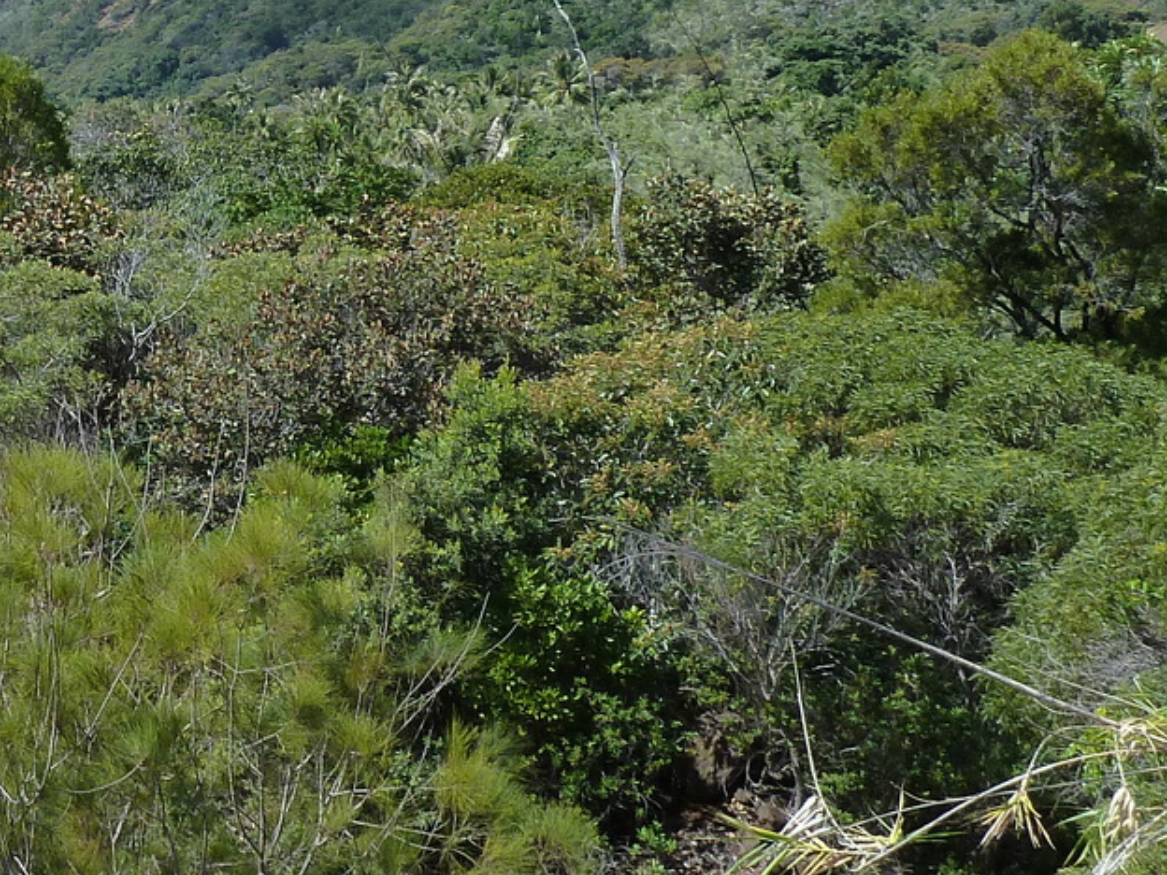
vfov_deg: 10.5
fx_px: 4753
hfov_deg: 13.6
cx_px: -264
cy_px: 222
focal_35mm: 141
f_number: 4.5
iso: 125
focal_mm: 9.1
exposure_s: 1/500
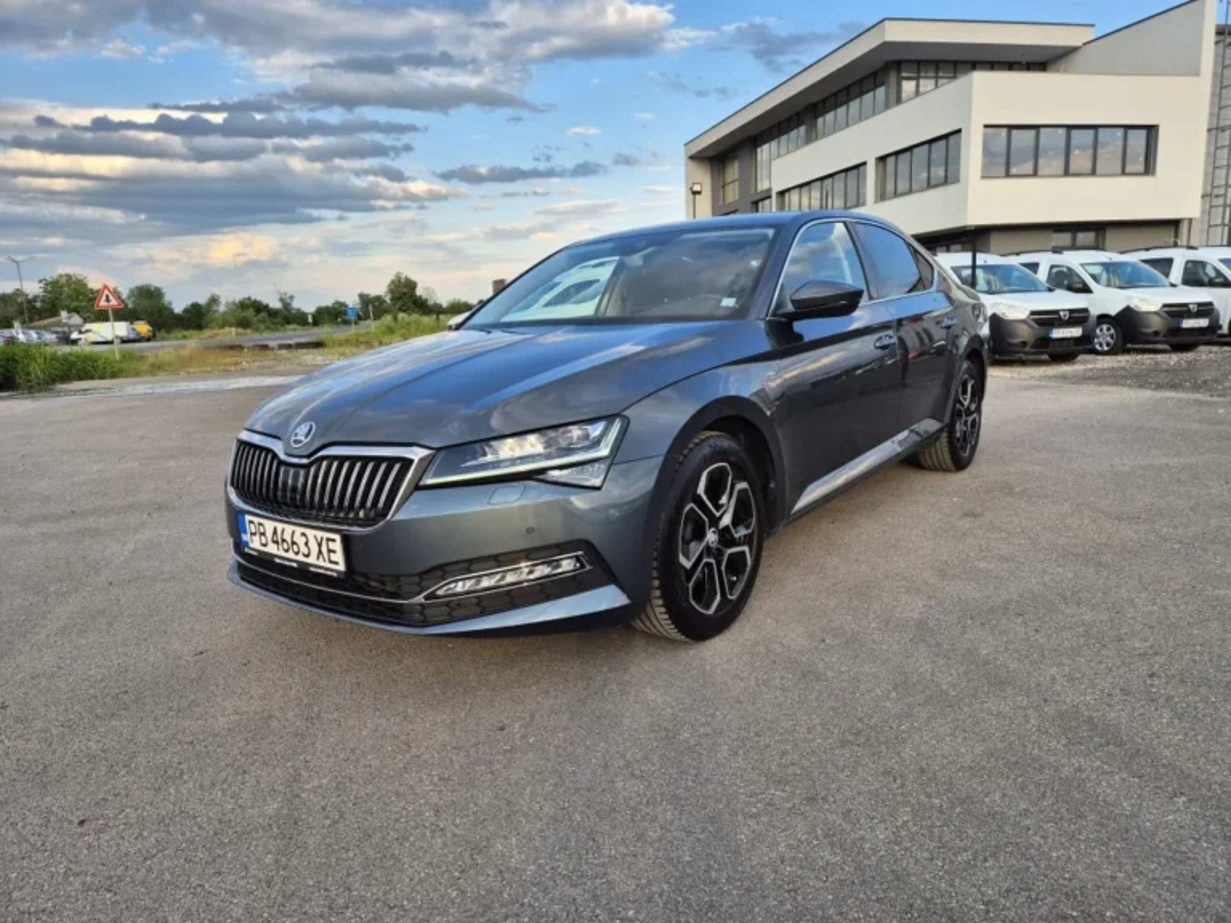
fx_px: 818
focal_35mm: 23
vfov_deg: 58.9
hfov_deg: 73.9
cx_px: 616
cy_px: 462
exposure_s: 1/410
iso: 25
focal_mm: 5.4
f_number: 1.8
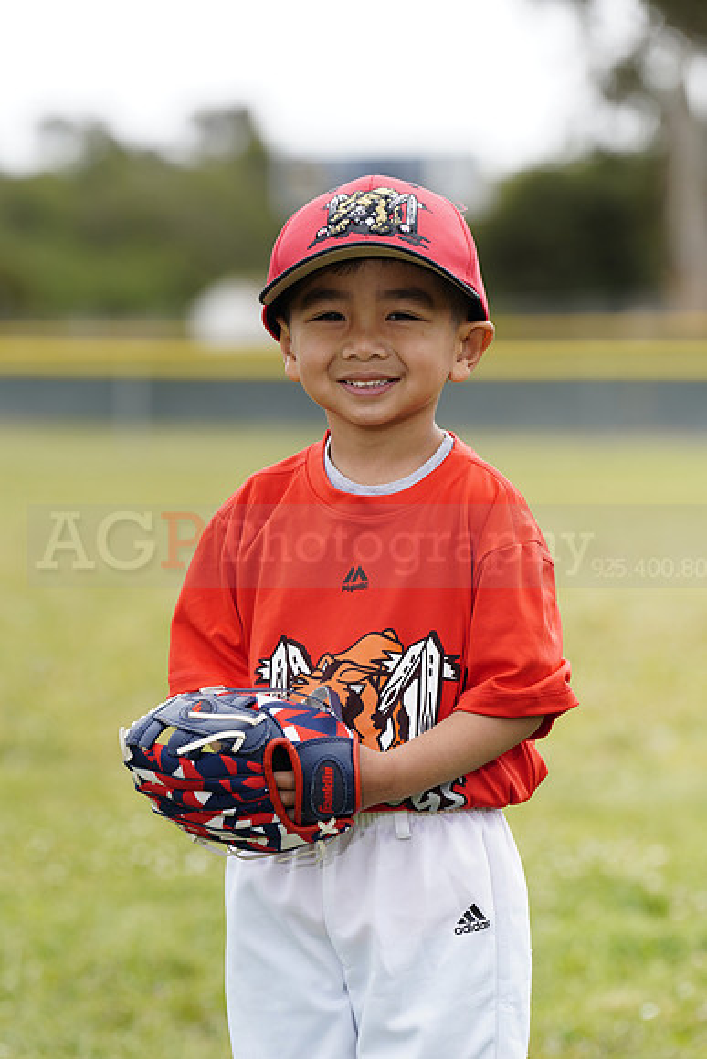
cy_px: 530
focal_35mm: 194
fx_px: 5711
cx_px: 354
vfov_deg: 10.6
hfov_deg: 7.1
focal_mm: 194
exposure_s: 1/250
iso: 100
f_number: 5.6
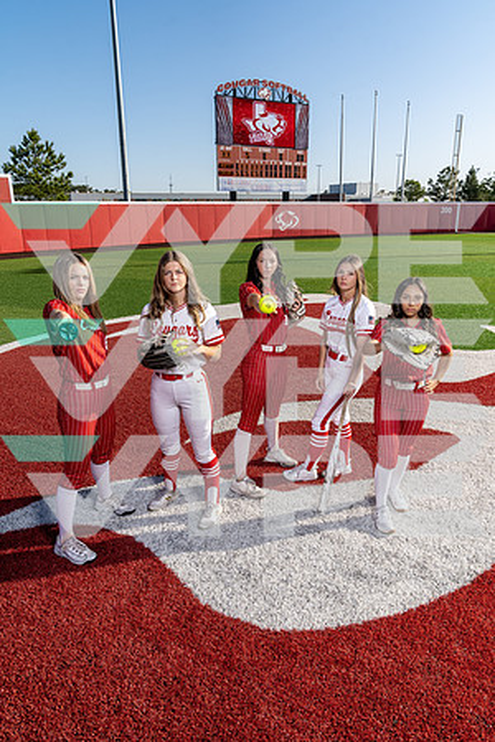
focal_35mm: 24
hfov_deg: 53.1
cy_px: 371
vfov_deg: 73.7
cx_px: 248
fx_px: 495
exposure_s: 1/250
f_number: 8
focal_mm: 24
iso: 100
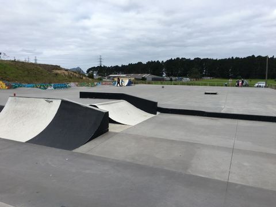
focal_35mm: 29
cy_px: 104
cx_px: 138
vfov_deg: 48.2
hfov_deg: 61.7
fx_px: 231
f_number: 2.2
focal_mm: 4.15
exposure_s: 1/785
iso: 25
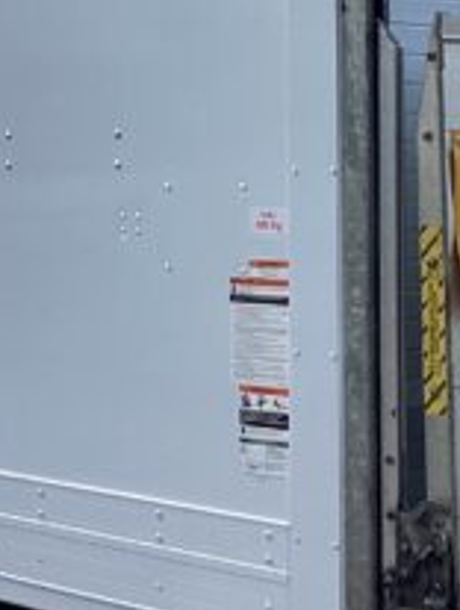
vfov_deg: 16.3
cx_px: 153
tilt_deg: +2.2
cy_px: 72
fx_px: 2102
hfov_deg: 12.5
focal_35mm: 119
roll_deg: -0.5
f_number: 2.4
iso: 25
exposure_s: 1/1508
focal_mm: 3.3
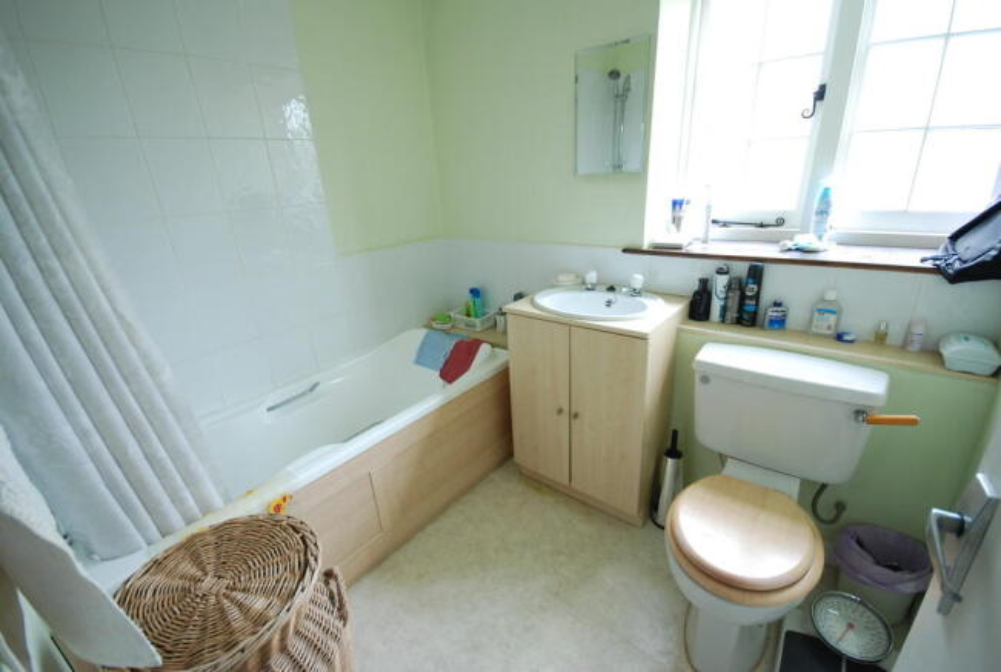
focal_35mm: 15
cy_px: 336
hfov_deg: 100.3
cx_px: 500
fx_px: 418
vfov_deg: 77.6
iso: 400
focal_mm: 10
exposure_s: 1/50
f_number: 5
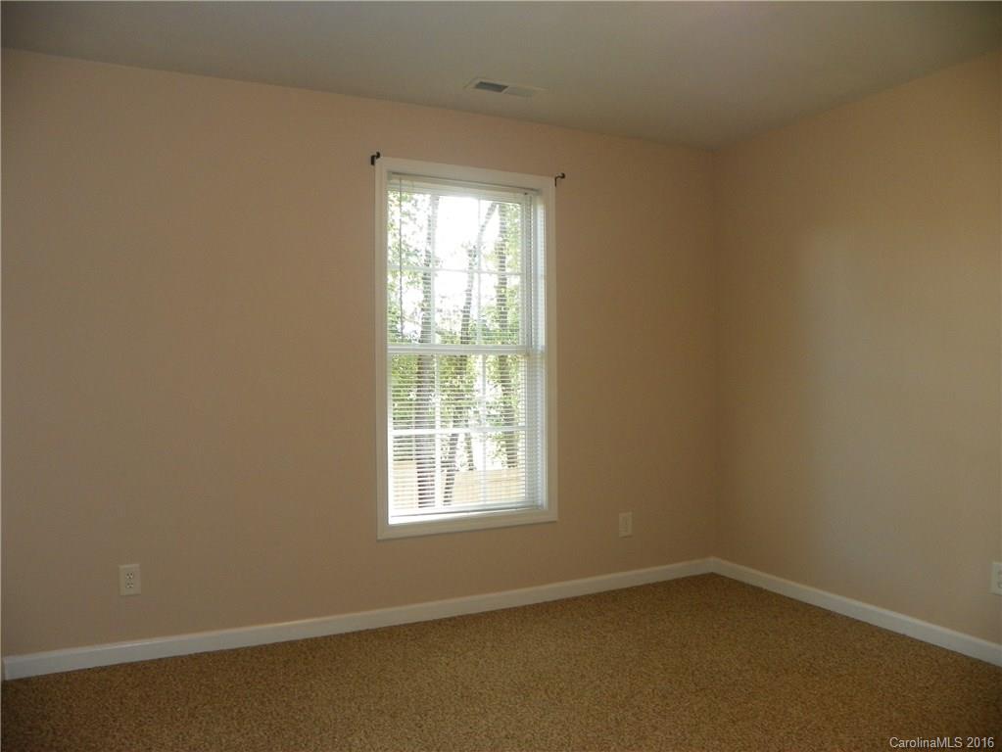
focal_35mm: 26
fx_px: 753
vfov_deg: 53.1
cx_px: 501
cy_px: 376
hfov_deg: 67.3
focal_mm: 4.6
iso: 80
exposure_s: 1/30
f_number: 2.8
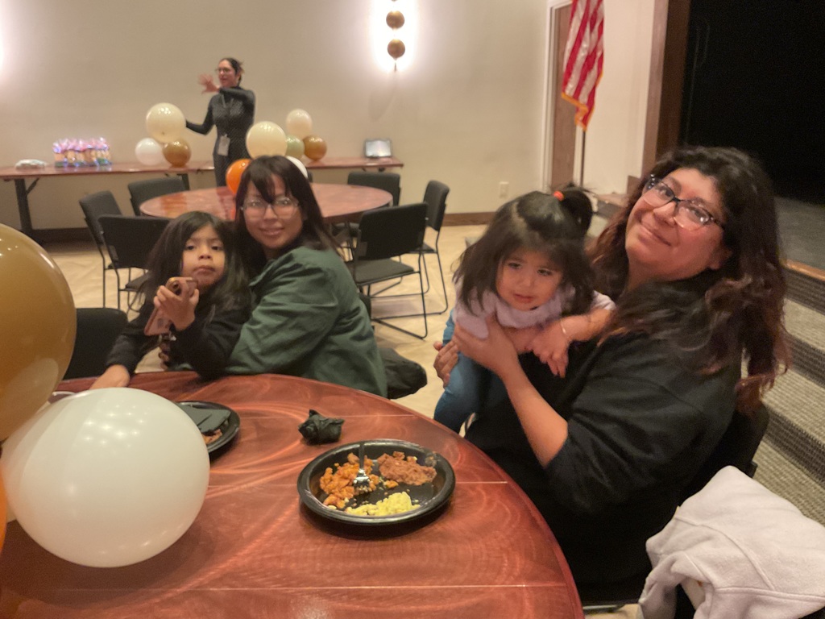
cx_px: 412
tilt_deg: -17.2
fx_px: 691
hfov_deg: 61.7
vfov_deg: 48.2
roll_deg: +1.6
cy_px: 310
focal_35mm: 29
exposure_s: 1/30
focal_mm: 3
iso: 400
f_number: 1.8
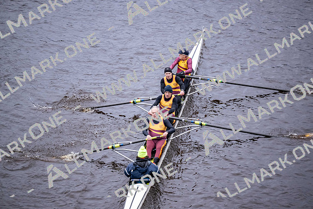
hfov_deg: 10.3
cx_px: 156
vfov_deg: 6.9
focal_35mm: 200
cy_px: 104
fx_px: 1739
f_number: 2.8
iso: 3200
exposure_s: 1/2000
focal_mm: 200
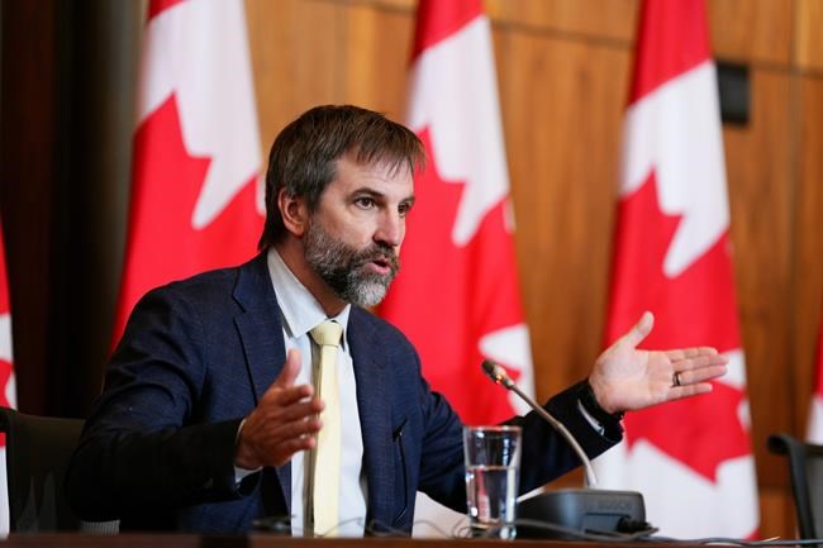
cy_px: 274
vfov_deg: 9.4
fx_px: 3337
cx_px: 412
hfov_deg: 14.1
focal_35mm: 146
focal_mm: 146
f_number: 2.8
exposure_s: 1/200
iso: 2000
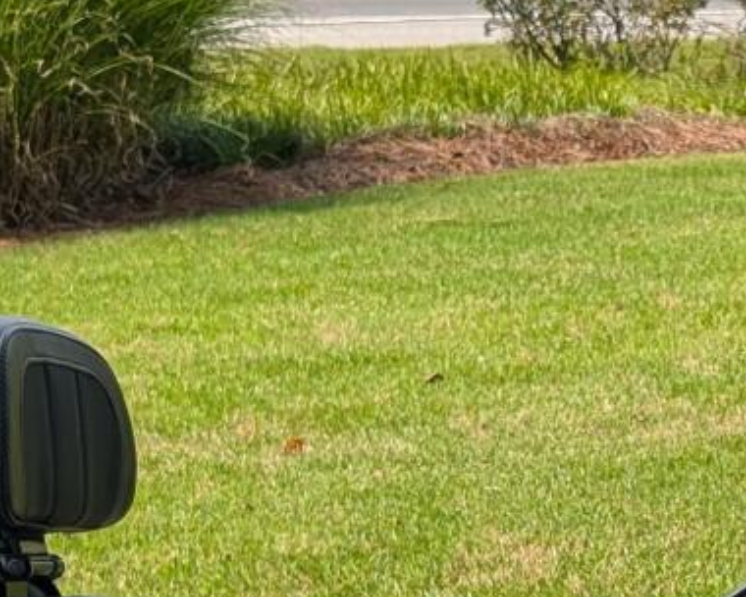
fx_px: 2716
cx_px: 789
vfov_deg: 12.1
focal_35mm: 123
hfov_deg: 15.3
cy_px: 841
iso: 21
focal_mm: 6.9
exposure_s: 1/1073
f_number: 1.68
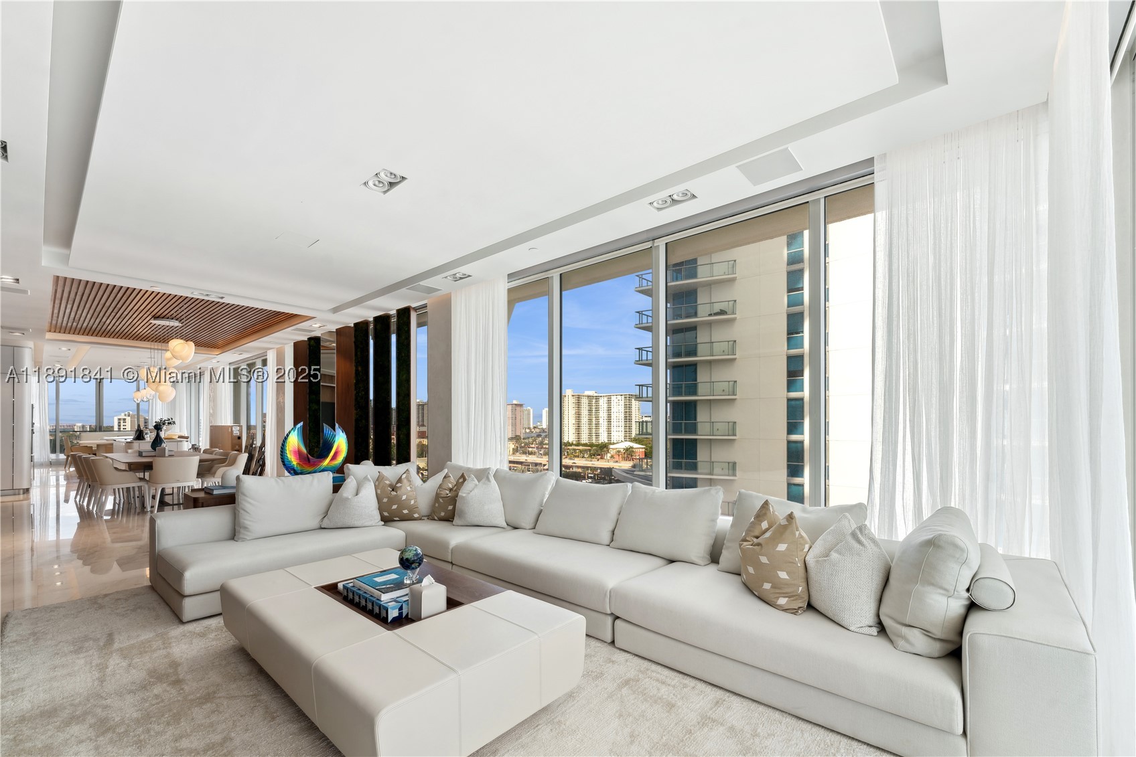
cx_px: 568
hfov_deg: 104.2
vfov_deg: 81.2
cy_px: 378
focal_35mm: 14
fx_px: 442
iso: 200
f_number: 9
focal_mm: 14
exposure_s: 1/125
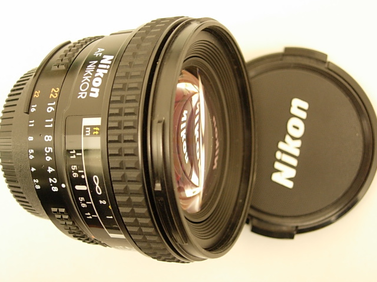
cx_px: 188
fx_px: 555
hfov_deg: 37.5
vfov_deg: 28.6
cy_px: 141
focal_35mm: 51
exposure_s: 1/2.3
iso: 200
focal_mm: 10.6
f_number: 3.2
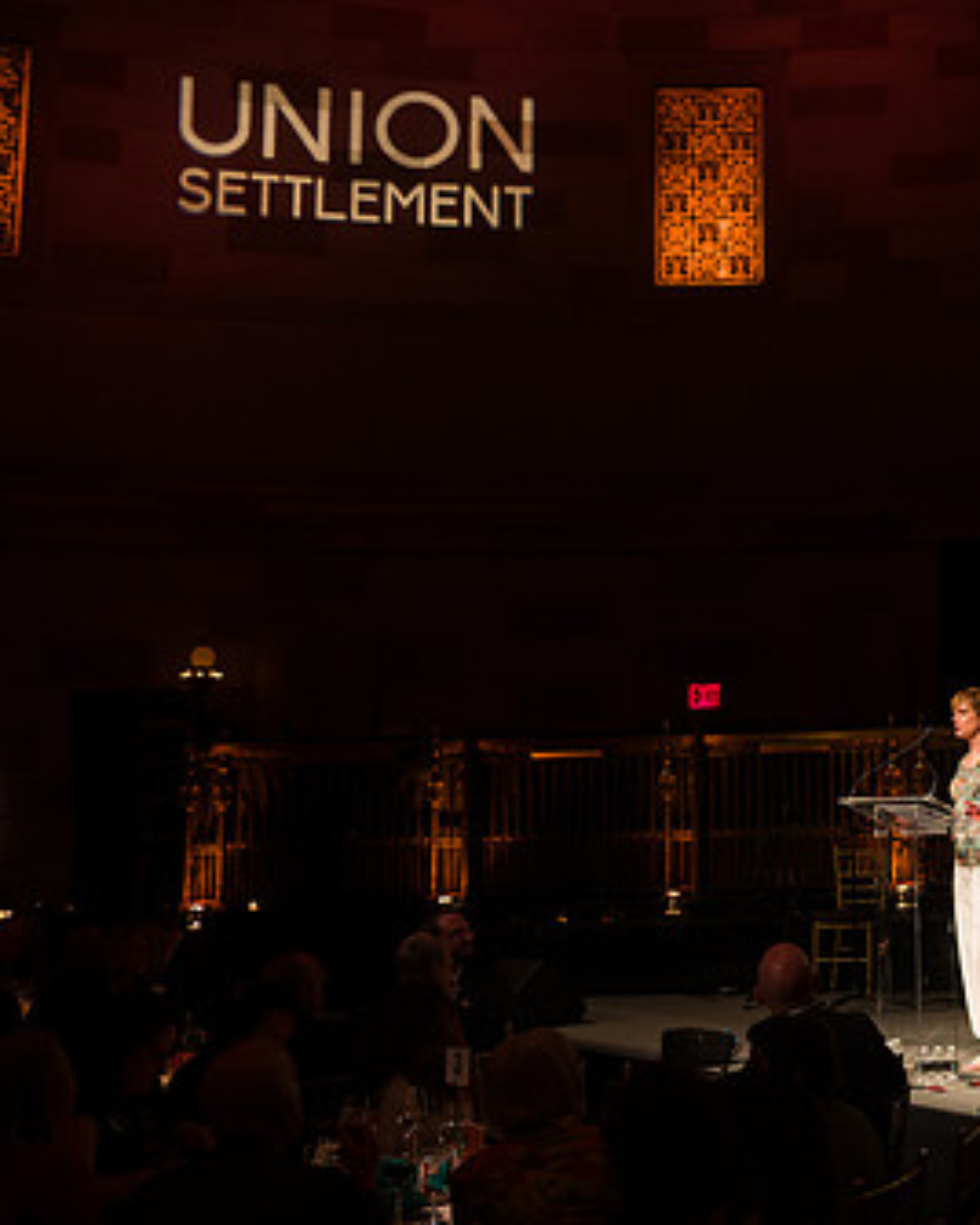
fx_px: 1885
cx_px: 1042
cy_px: 534
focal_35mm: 52
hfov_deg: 27.0
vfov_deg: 35.9
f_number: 4
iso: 1600
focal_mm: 32
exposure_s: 1/200
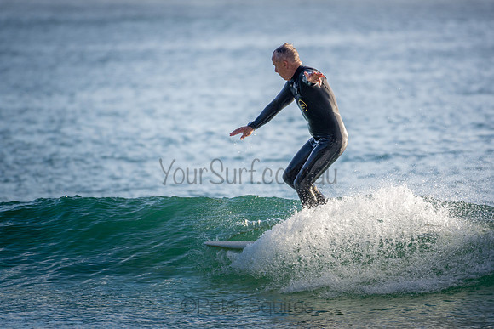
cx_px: 247
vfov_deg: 1.8
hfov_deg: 2.7
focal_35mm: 750
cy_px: 164
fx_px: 10294
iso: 280
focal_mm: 500
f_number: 5.6
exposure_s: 1/1250
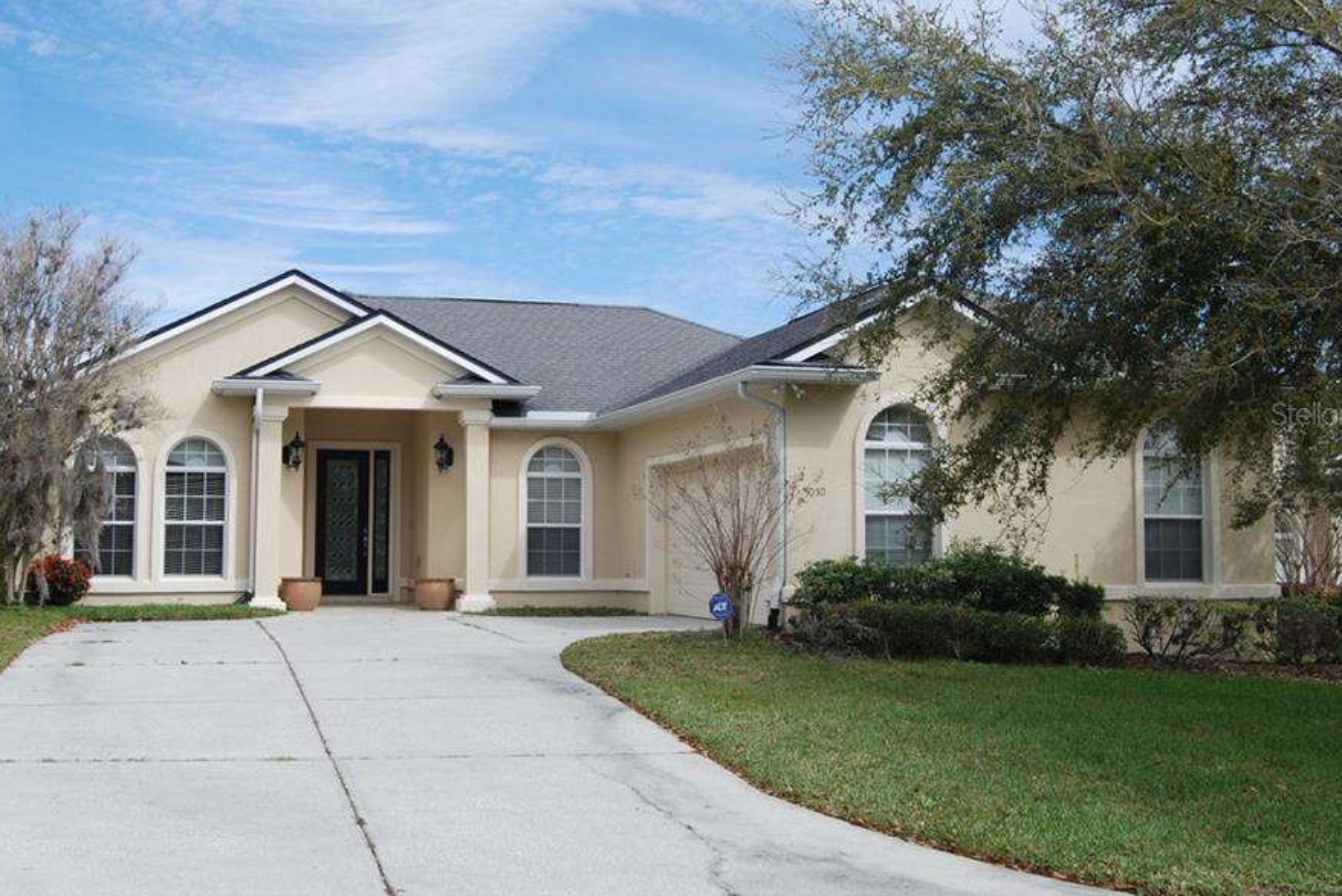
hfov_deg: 46.4
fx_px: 1566
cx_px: 625
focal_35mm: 42
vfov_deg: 31.9
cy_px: 413
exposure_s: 1/250
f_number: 8
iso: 100
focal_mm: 24
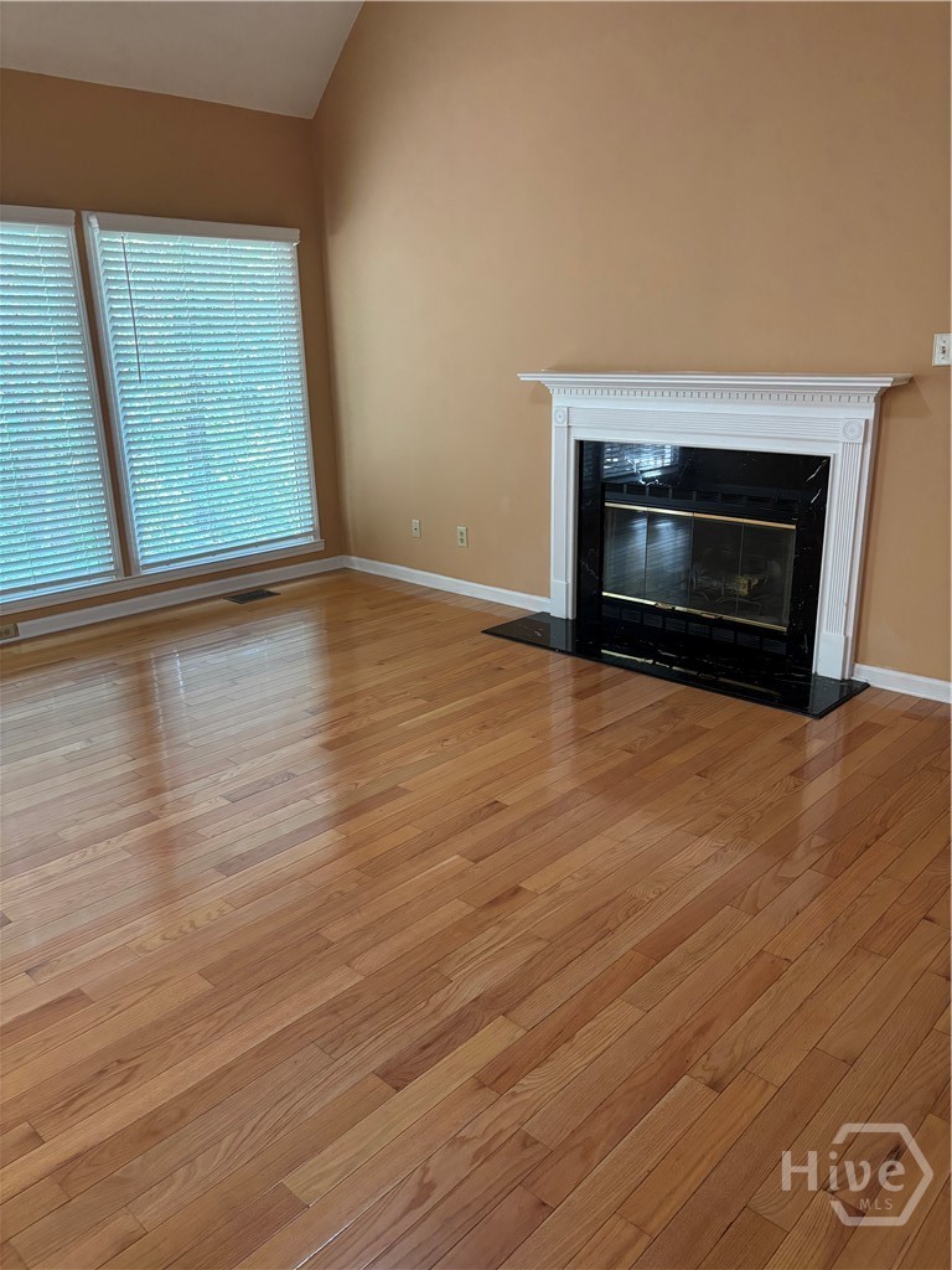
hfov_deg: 53.1
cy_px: 635
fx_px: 953
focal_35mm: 26
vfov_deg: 67.3
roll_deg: +0.8
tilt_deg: -18.3
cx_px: 476
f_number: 1.6
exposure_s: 1/60
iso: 320
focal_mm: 5.96
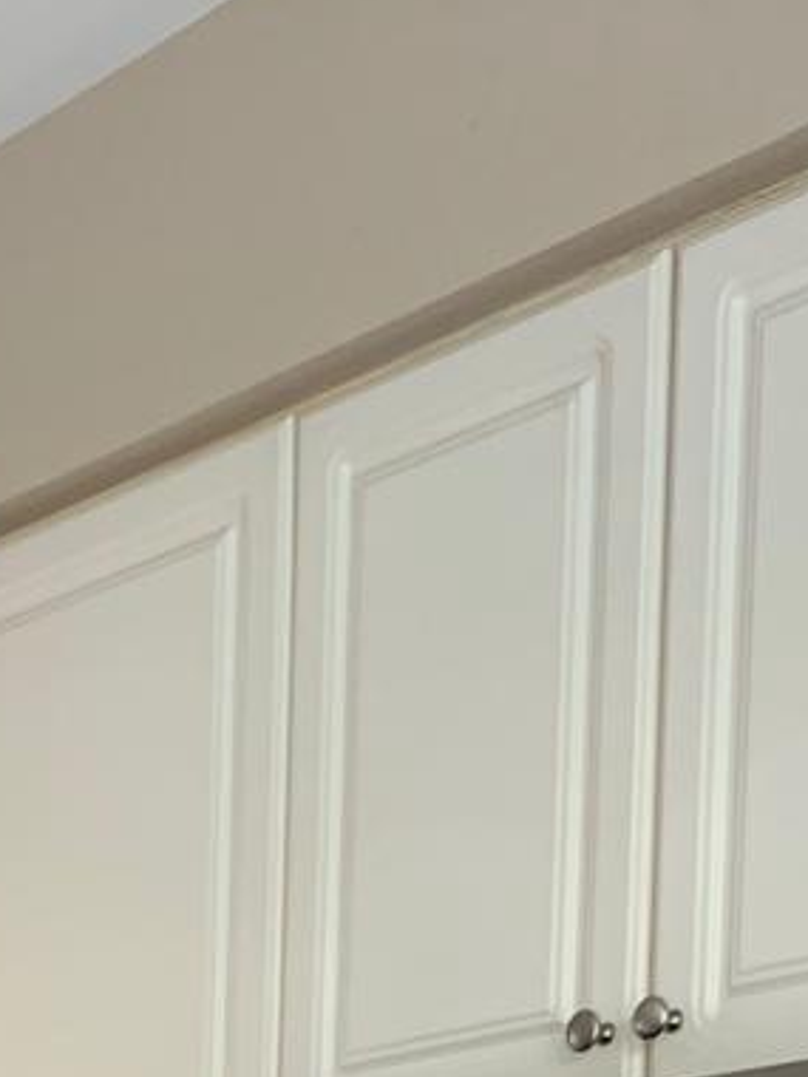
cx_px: -448
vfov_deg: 15.9
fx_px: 3268
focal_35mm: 105
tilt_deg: -3.4
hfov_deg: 13.2
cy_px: 1927
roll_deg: -1.5
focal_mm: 4.25
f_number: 1.8
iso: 100
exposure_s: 1/67
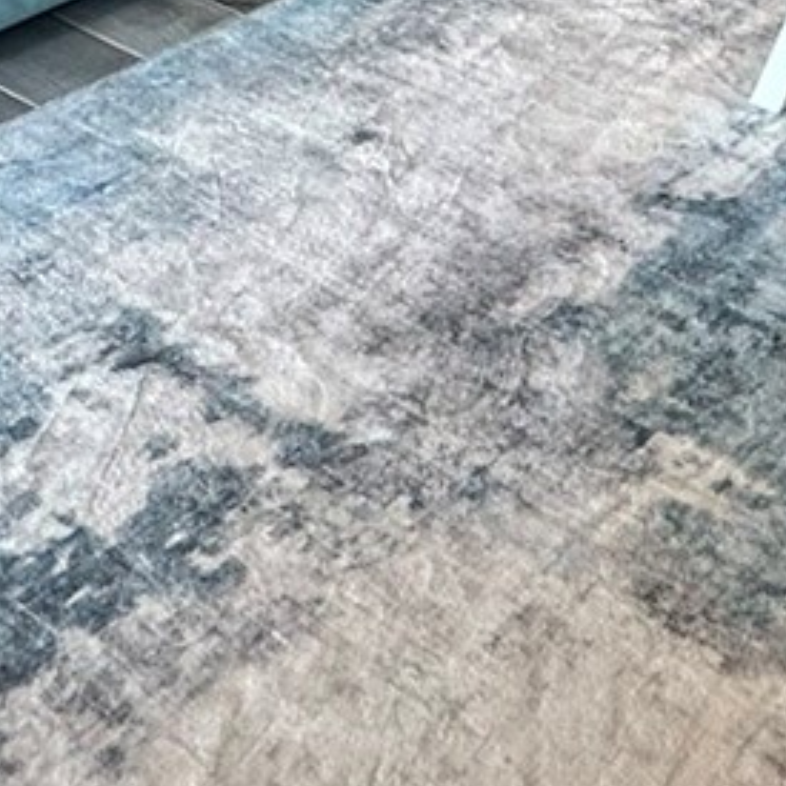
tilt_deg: -17.1
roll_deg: +0.1
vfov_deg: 20.8
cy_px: -354
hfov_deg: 21.6
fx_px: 1850
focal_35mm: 72
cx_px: 1029
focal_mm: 2.22
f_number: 2.2
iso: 160
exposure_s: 1/120
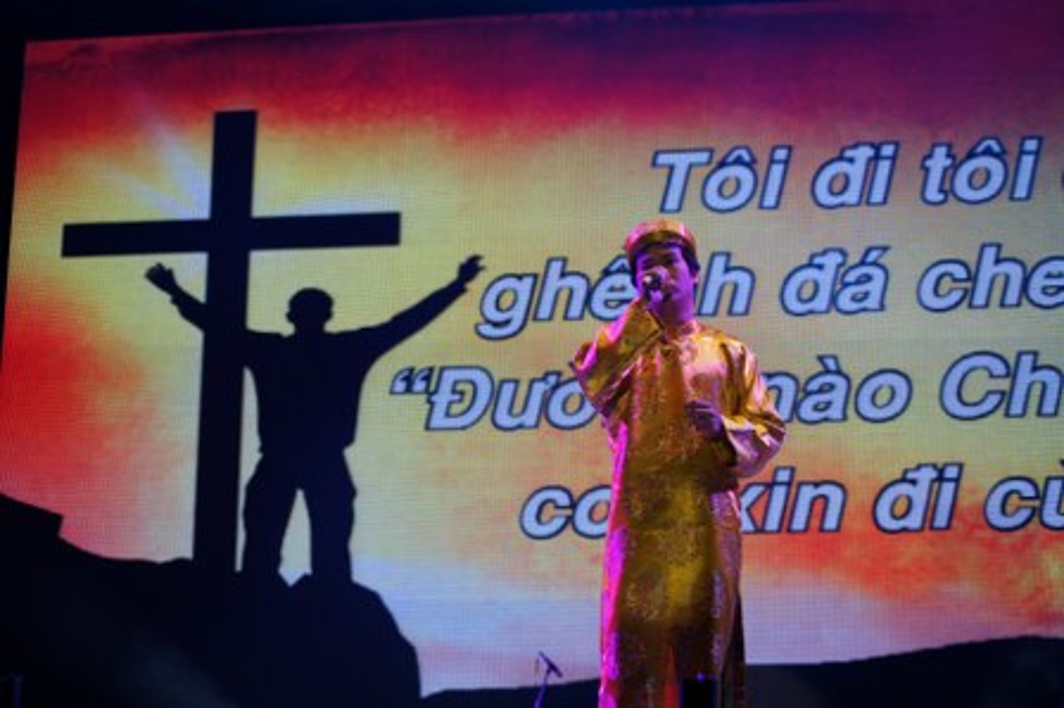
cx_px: 532
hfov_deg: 24.6
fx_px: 2436
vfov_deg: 16.5
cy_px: 354
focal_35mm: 82
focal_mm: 55
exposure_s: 1/100
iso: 400
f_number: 4
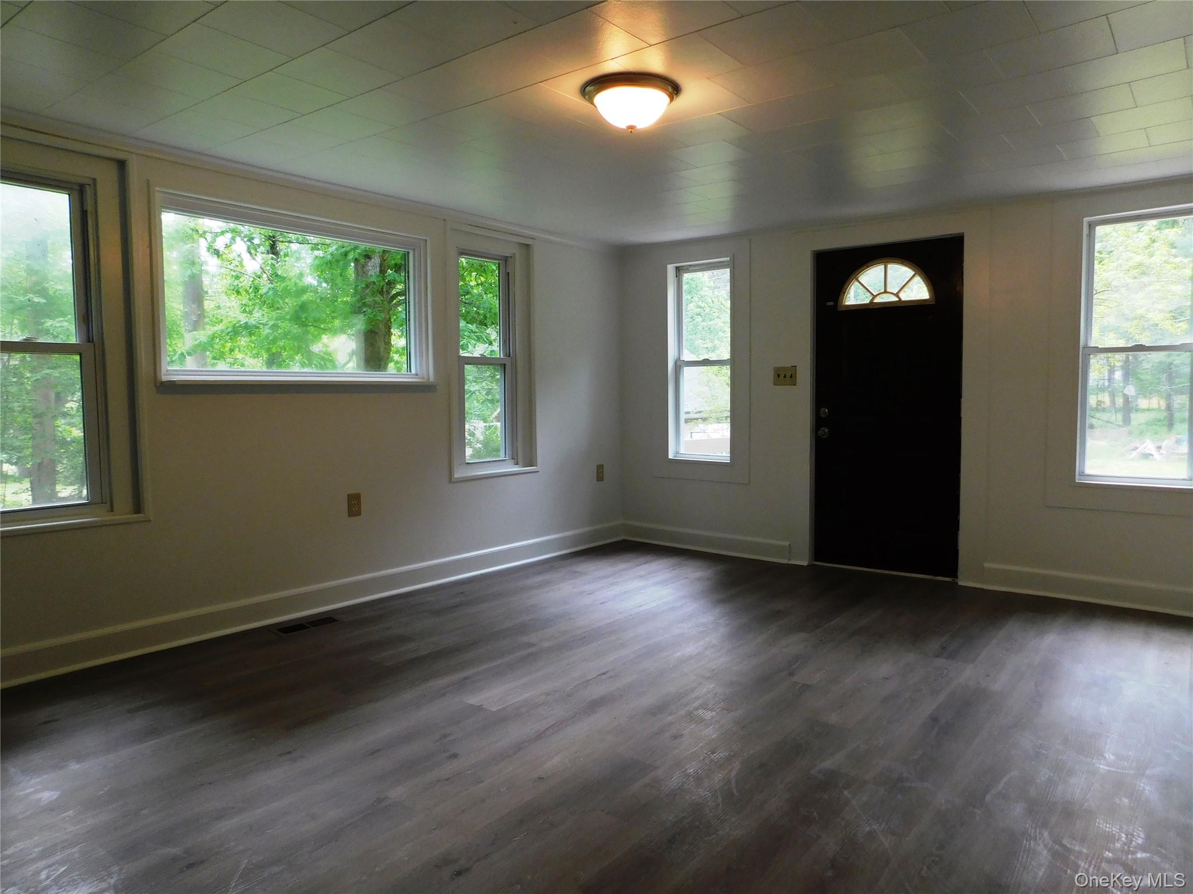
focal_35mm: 23
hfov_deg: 73.9
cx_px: 596
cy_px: 447
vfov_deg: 58.9
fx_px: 793
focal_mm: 4
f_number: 3
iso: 125
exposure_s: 1/60
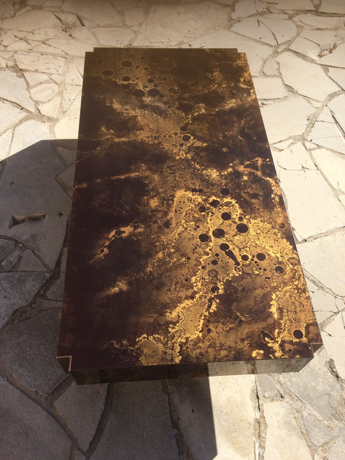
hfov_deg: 46.8
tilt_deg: -57.6
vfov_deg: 60.0
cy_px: 237
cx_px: 178
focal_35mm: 30
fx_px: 399
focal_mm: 4.15
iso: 32
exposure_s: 1/1368
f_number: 2.2
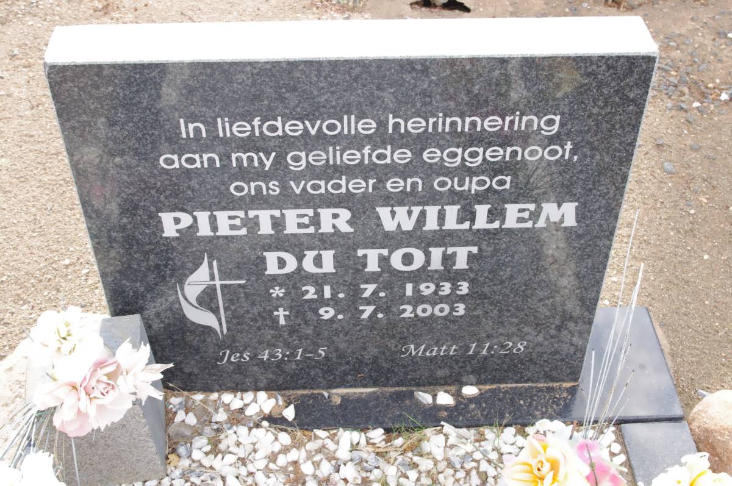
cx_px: 366
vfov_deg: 29.2
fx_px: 934
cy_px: 243
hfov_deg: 42.8
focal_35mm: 46
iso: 800
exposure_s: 1/125
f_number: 11
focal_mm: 30.63
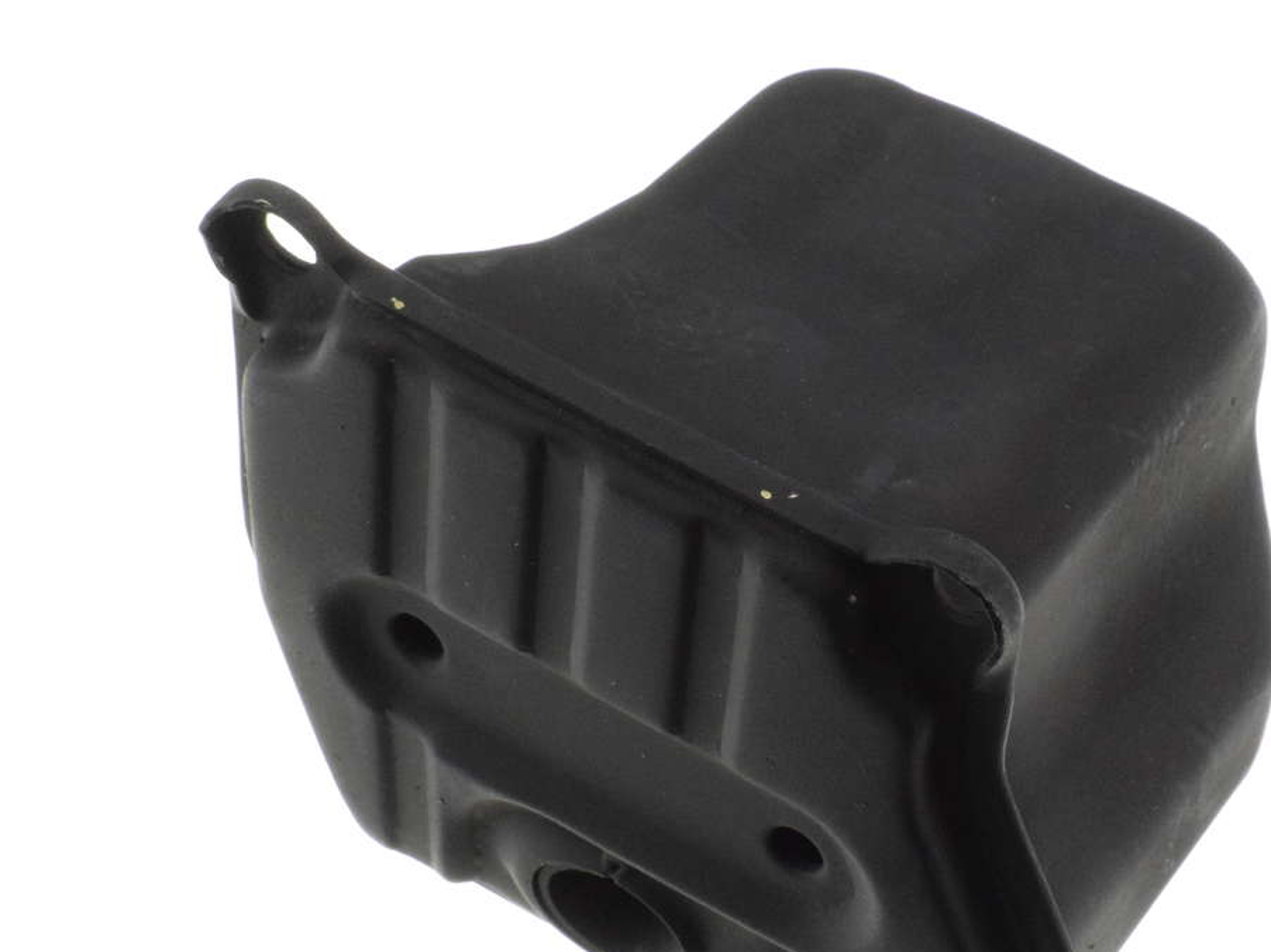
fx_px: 3524
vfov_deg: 15.4
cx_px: 778
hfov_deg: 20.4
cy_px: 626
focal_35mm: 96
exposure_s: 1/50
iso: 1600
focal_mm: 28
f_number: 16
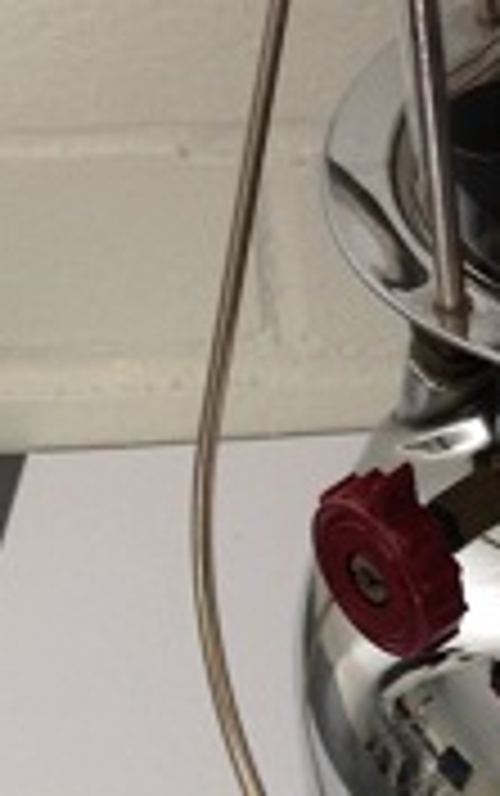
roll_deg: -0.1
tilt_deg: -32.1
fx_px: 2806
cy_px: -43
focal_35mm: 129
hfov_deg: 9.9
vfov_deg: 15.8
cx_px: 725
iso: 64
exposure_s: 1/20
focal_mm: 4.12
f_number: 2.4
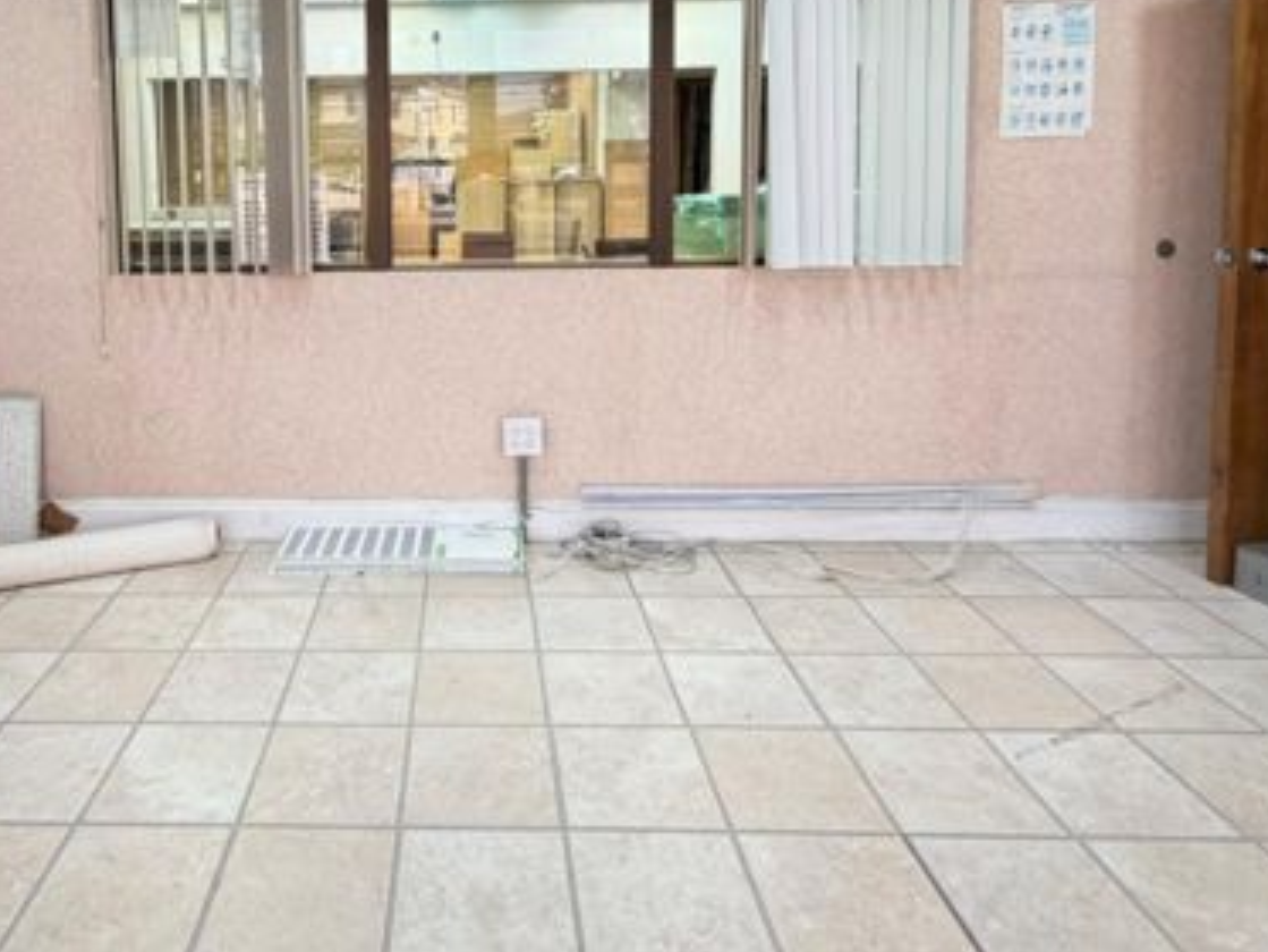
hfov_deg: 69.9
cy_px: 248
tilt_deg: -4.1
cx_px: 445
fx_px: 879
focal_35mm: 24
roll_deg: +1.0
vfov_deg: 54.4
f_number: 2.2
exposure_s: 1/60
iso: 200
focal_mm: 2.22
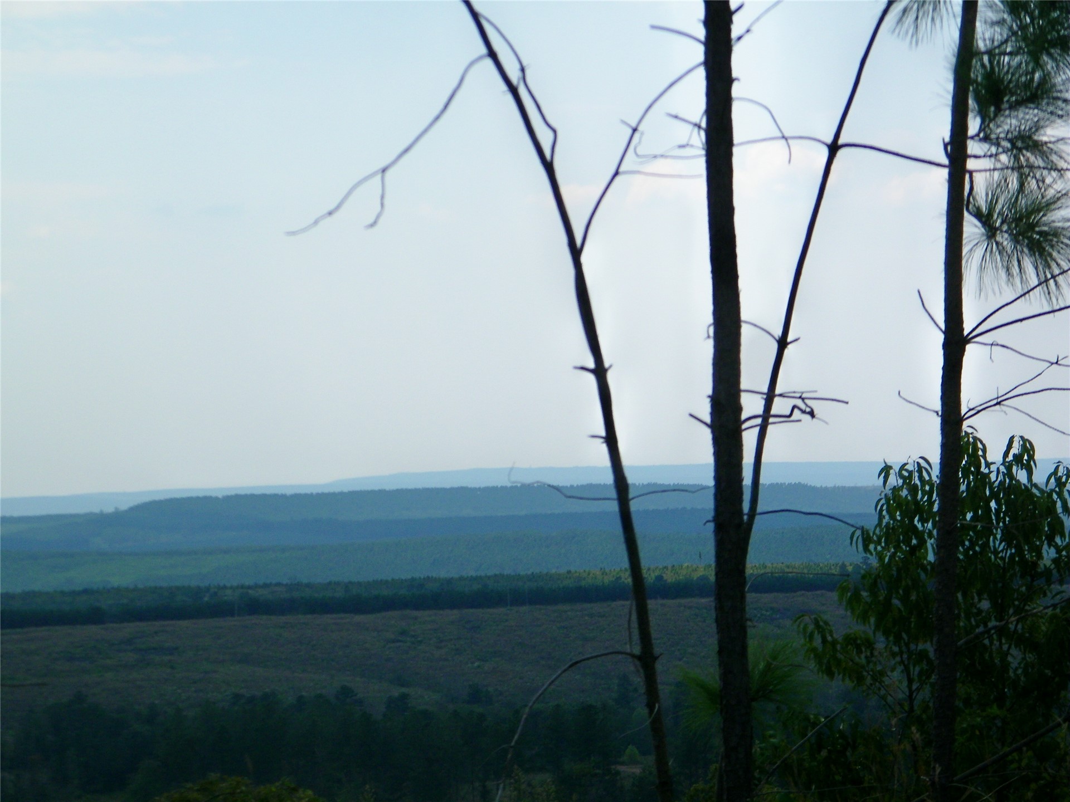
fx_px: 3493
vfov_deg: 13.1
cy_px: 401
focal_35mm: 113
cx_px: 535
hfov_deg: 17.4
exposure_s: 1/320
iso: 80
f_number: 9.4
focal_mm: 20.1
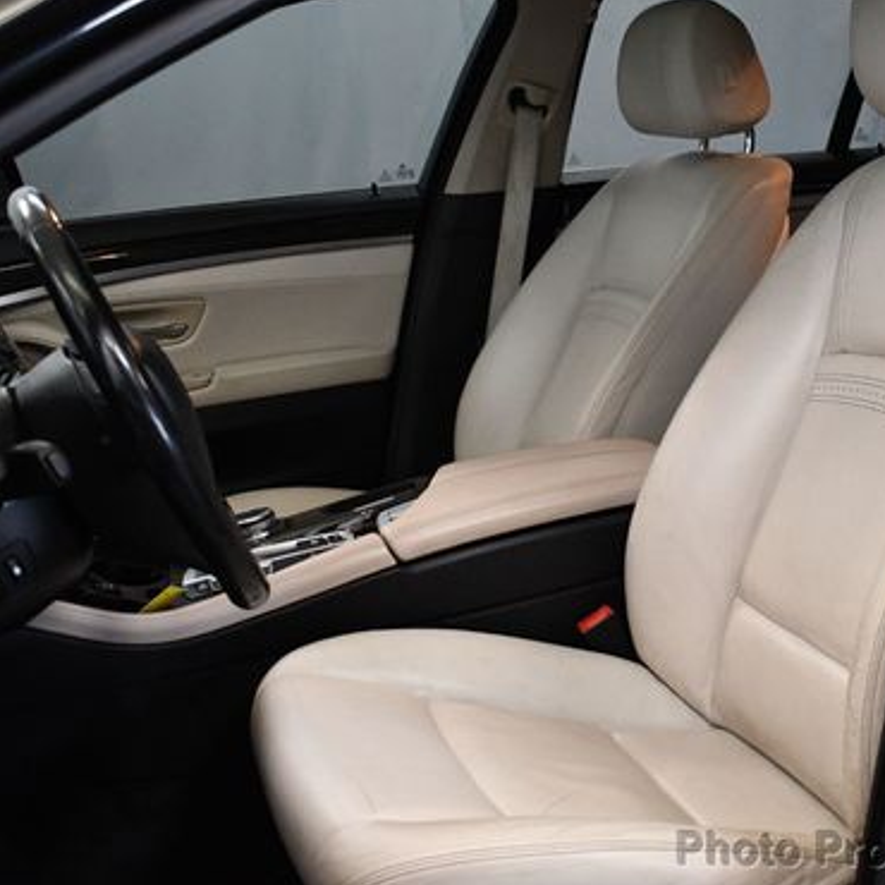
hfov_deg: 33.4
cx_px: 648
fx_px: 1446
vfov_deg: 34.0
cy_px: 385
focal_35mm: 50
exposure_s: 1/125
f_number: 3.8
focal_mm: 23
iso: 2000
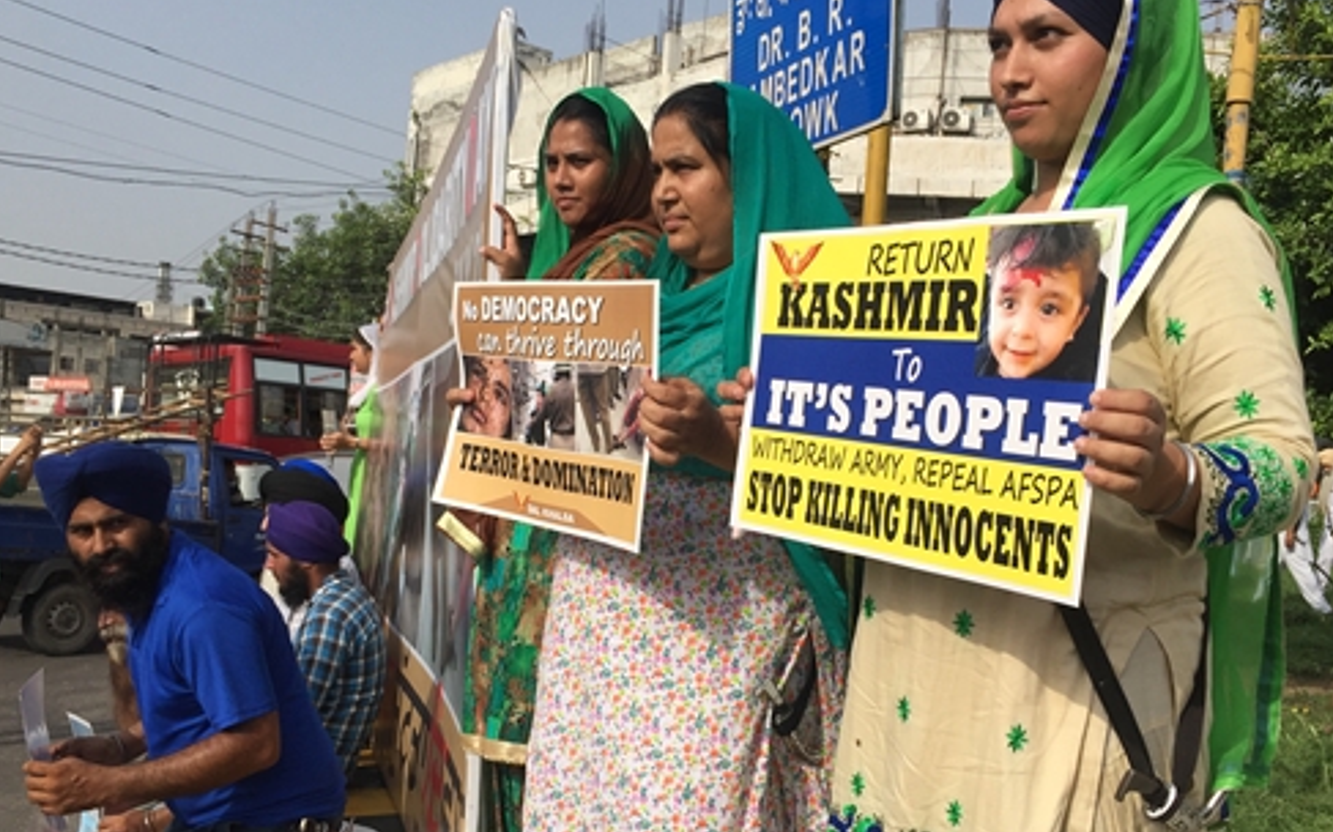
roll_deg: -6.4
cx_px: 709
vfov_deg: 35.1
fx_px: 1307
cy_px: 525
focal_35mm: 36
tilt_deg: -2.3
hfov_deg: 54.0
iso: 32
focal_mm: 4.15
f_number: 2.2
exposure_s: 1/2475
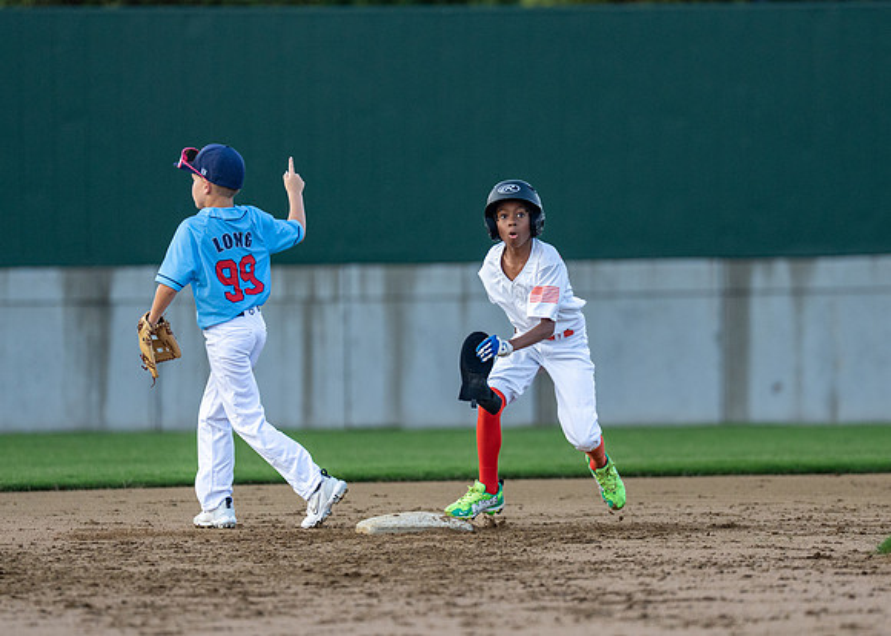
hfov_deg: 6.3
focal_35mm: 320
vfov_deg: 4.5
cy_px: 375
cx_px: 573
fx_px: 8083
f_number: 2.8
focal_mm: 200
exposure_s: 1/2500
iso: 640
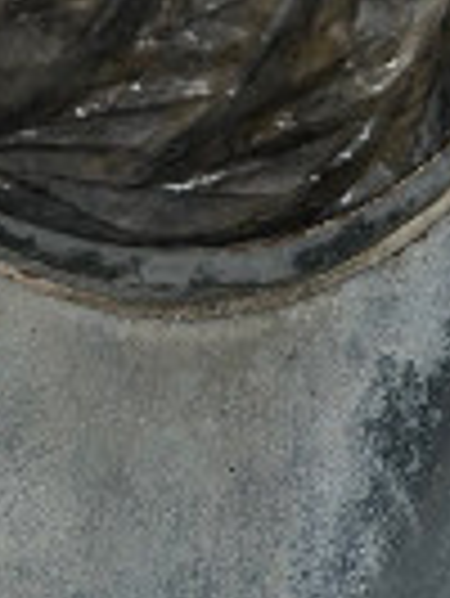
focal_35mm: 100
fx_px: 1731
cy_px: -229
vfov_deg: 18.0
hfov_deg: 14.8
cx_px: 281
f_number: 1.8
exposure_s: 1/695
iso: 20
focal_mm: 4
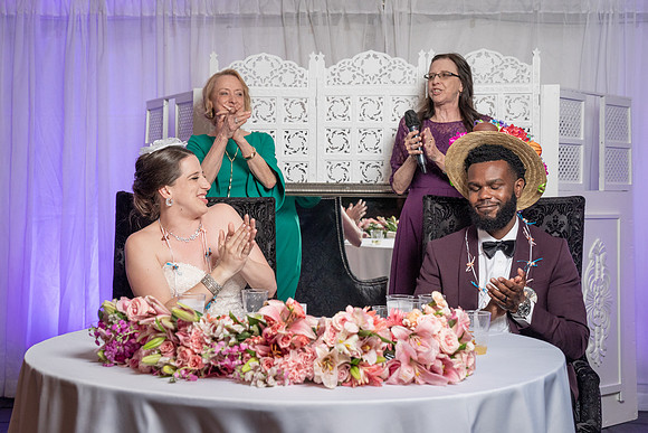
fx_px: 1011
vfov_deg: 24.1
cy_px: 206
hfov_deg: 35.5
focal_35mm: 56
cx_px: 340
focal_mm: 51
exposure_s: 1/200
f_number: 5.6
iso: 1600
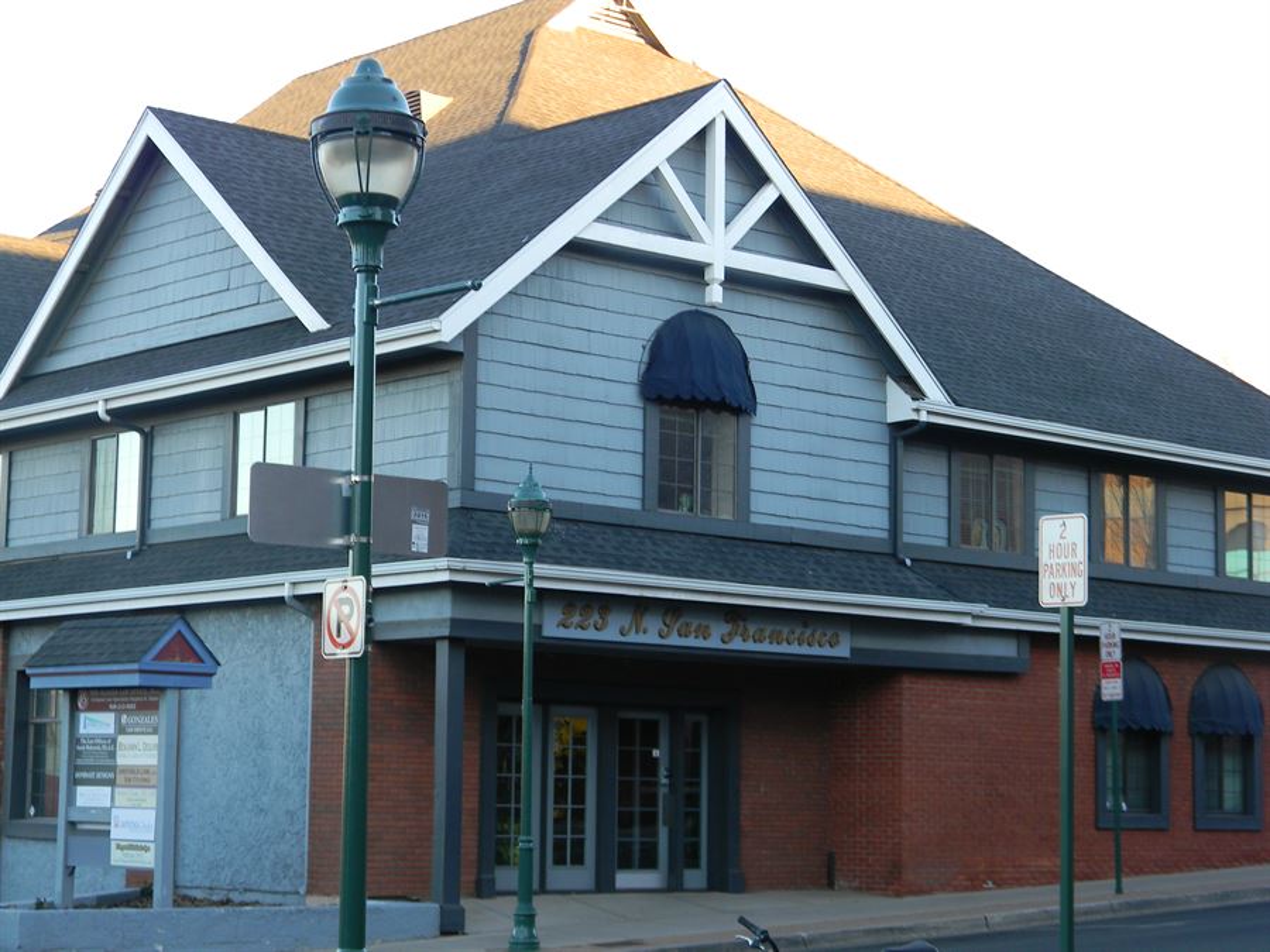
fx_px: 2458
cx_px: 635
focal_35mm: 67
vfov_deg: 21.9
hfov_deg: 29.0
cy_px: 476
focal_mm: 12.2
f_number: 4.3
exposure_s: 1/30.6
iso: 80
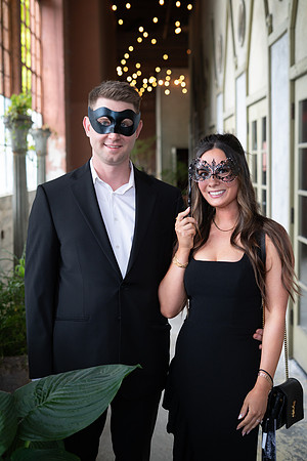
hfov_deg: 27.0
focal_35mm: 50
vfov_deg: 39.6
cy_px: 230
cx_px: 154
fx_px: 640
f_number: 3.2
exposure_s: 1/100
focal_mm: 50
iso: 400
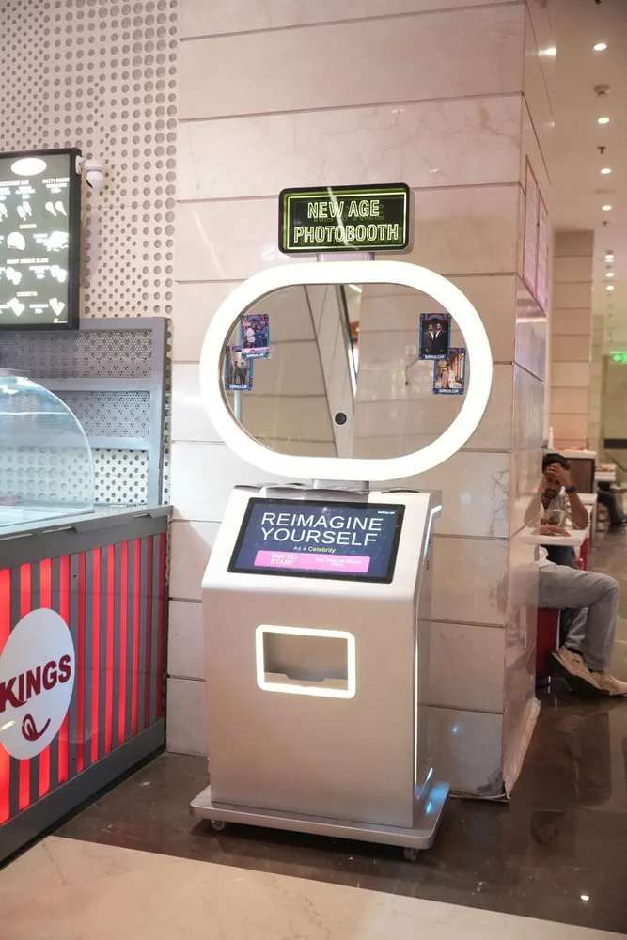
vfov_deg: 51.5
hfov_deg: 35.7
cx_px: 314
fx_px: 974
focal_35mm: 37
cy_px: 470
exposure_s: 1/320
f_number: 2.8
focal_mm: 37.3
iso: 5000
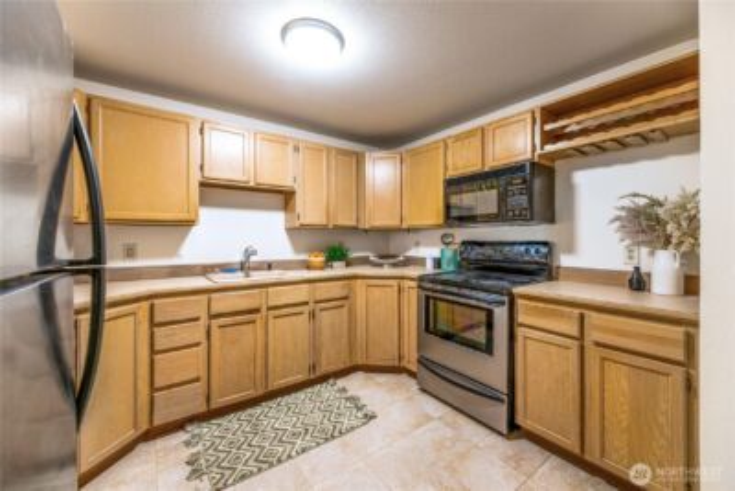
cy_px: 246
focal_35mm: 14
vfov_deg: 81.3
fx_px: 286
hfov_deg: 104.2
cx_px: 368
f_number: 5.6
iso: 200
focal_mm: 14
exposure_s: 1/15
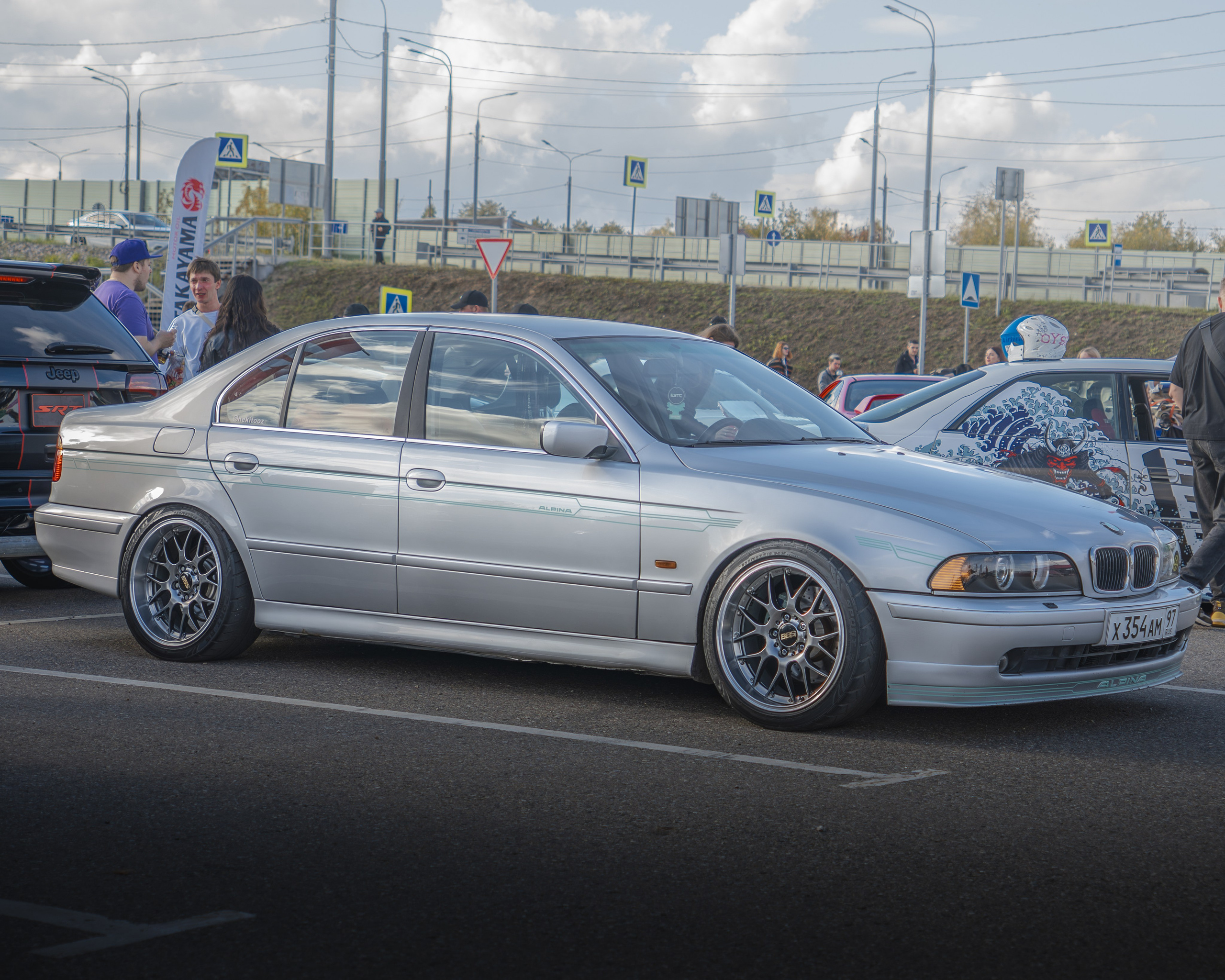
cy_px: 437
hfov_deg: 27.2
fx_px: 2525
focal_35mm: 70
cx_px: 707
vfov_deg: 22.0
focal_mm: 34.8
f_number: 2.8
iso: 100
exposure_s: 1/400
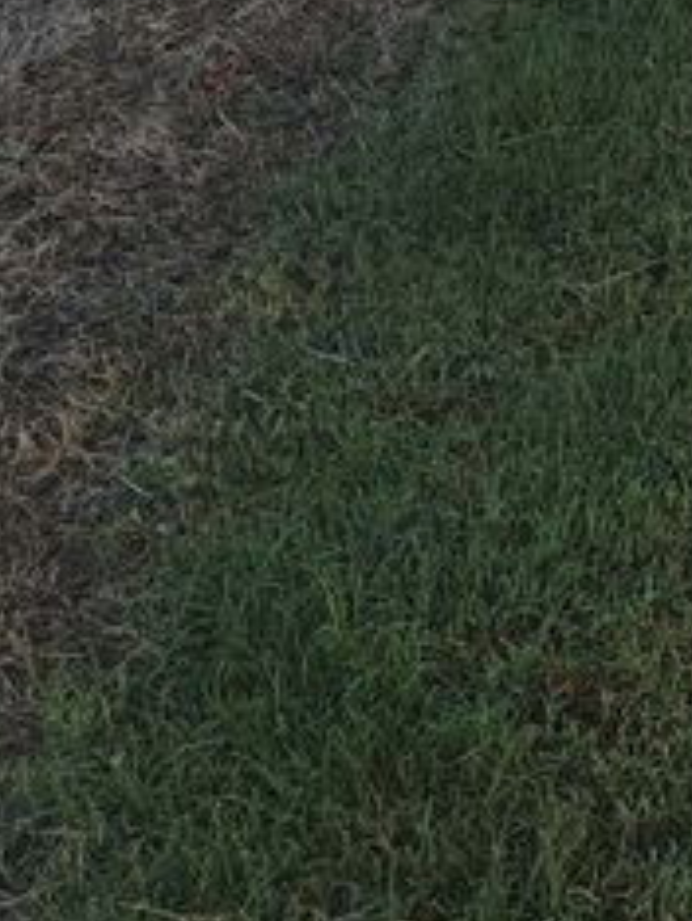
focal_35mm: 105
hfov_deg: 12.8
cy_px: -945
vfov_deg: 15.0
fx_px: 2794
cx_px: 1254
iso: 16
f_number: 1.8
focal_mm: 6.7
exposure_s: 1/424
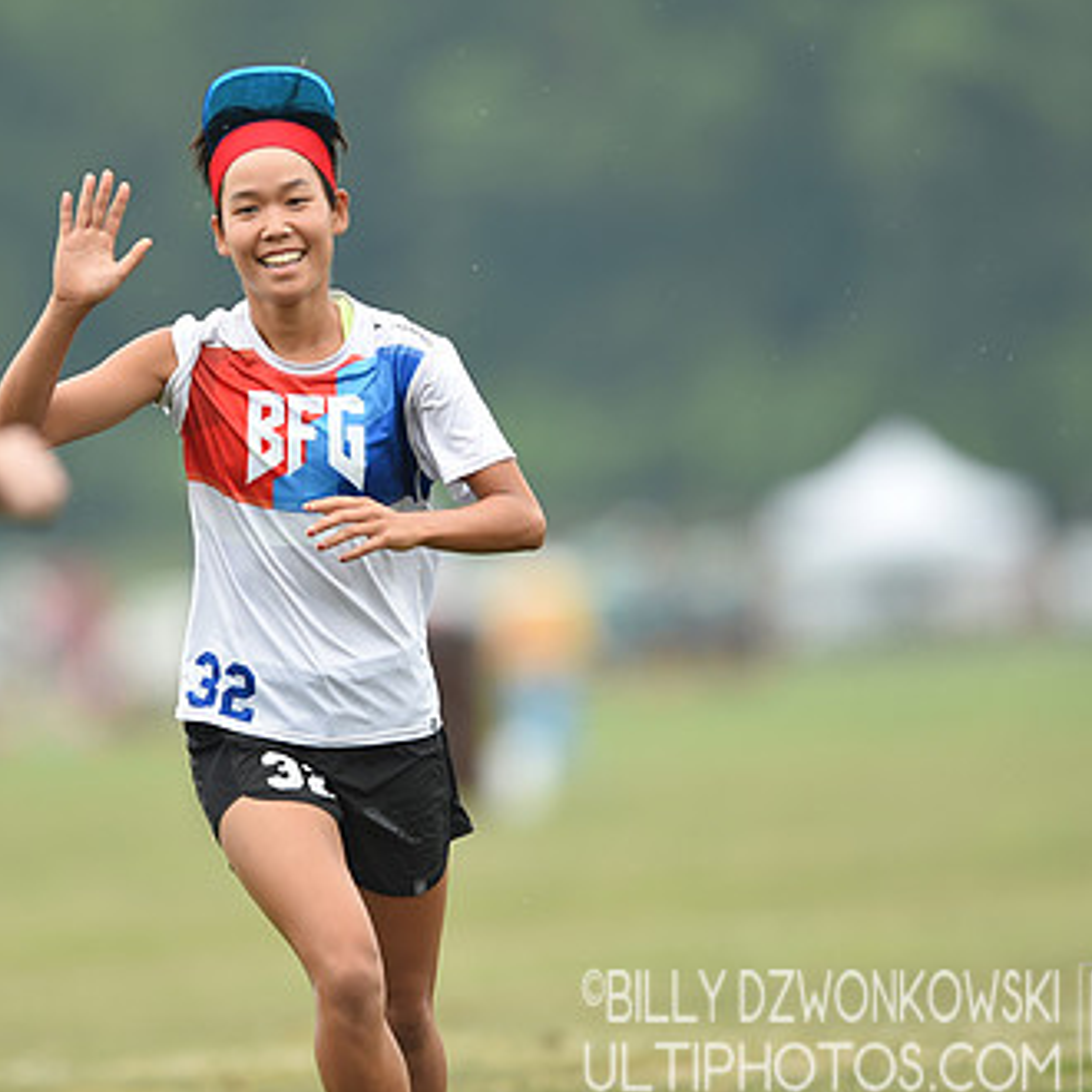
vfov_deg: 2.9
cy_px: 495
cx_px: 371
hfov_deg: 2.9
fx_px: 21271
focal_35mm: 596
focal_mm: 400
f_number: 2.8
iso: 400
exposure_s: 1/1600
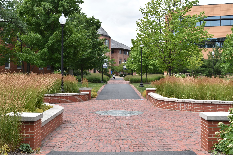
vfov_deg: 25.1
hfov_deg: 36.9
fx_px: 349
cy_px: 78
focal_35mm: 54
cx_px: 116
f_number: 9
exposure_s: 1/320
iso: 200
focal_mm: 36
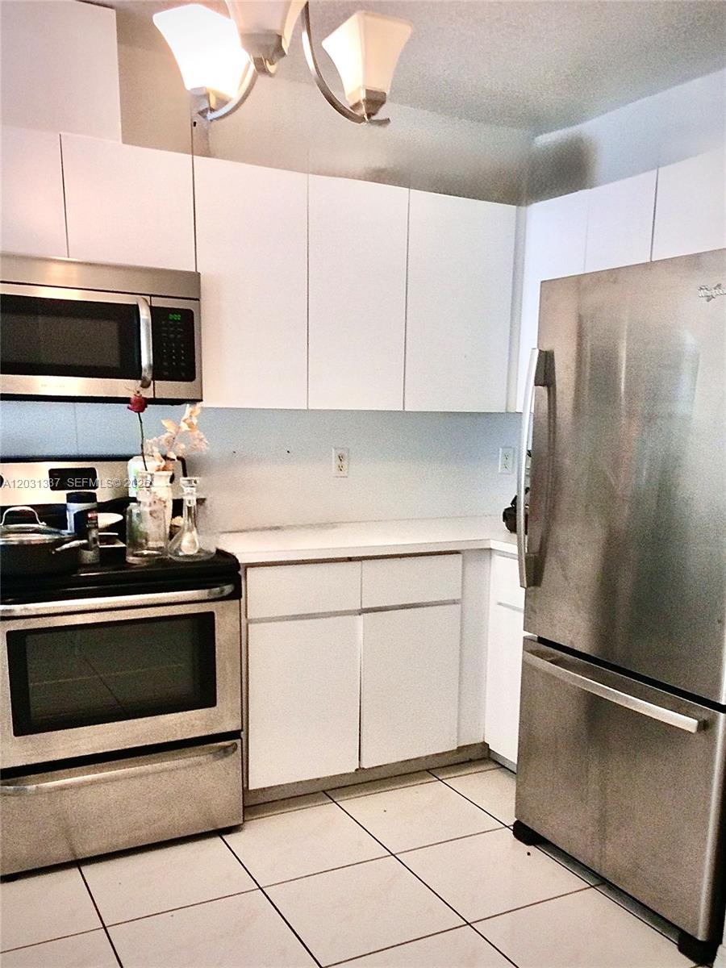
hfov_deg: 48.2
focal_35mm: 29
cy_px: 484
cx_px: 363
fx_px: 811
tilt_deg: -5.3
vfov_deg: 61.7
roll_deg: -2.1
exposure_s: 1/30
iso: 160
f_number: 2.2
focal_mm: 4.15
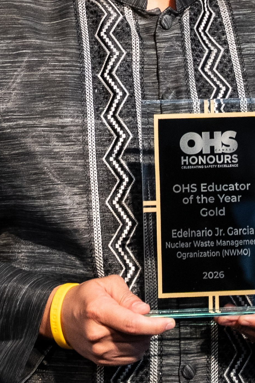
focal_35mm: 267
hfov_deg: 5.1
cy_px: 26
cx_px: 112
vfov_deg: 7.7
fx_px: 2837
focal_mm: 53.9
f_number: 2.8
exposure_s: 1/200
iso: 1600
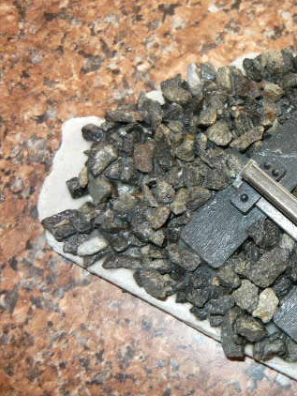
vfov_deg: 38.1
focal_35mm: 50
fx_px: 571
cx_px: 298
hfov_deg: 27.4
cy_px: 178
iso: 100
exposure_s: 1/30
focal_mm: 5.5
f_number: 2.8
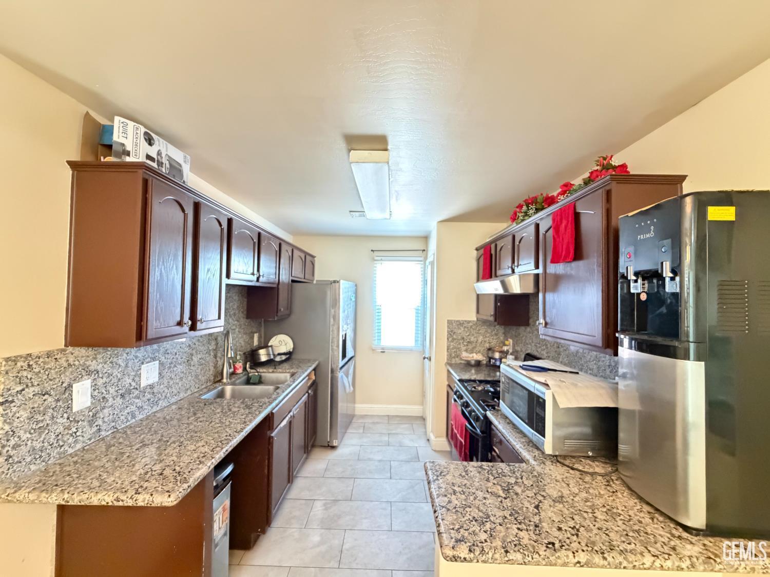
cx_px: 385
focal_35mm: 14
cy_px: 288
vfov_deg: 85.7
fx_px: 311
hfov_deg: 102.1
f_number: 2.2
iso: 2000
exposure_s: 1/30
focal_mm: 2.22
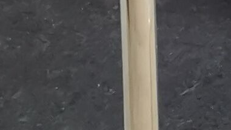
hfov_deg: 7.0
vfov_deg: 4.2
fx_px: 1727
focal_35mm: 282
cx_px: 660
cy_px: -167
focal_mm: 5.56
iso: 125
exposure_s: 1/100
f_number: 1.6
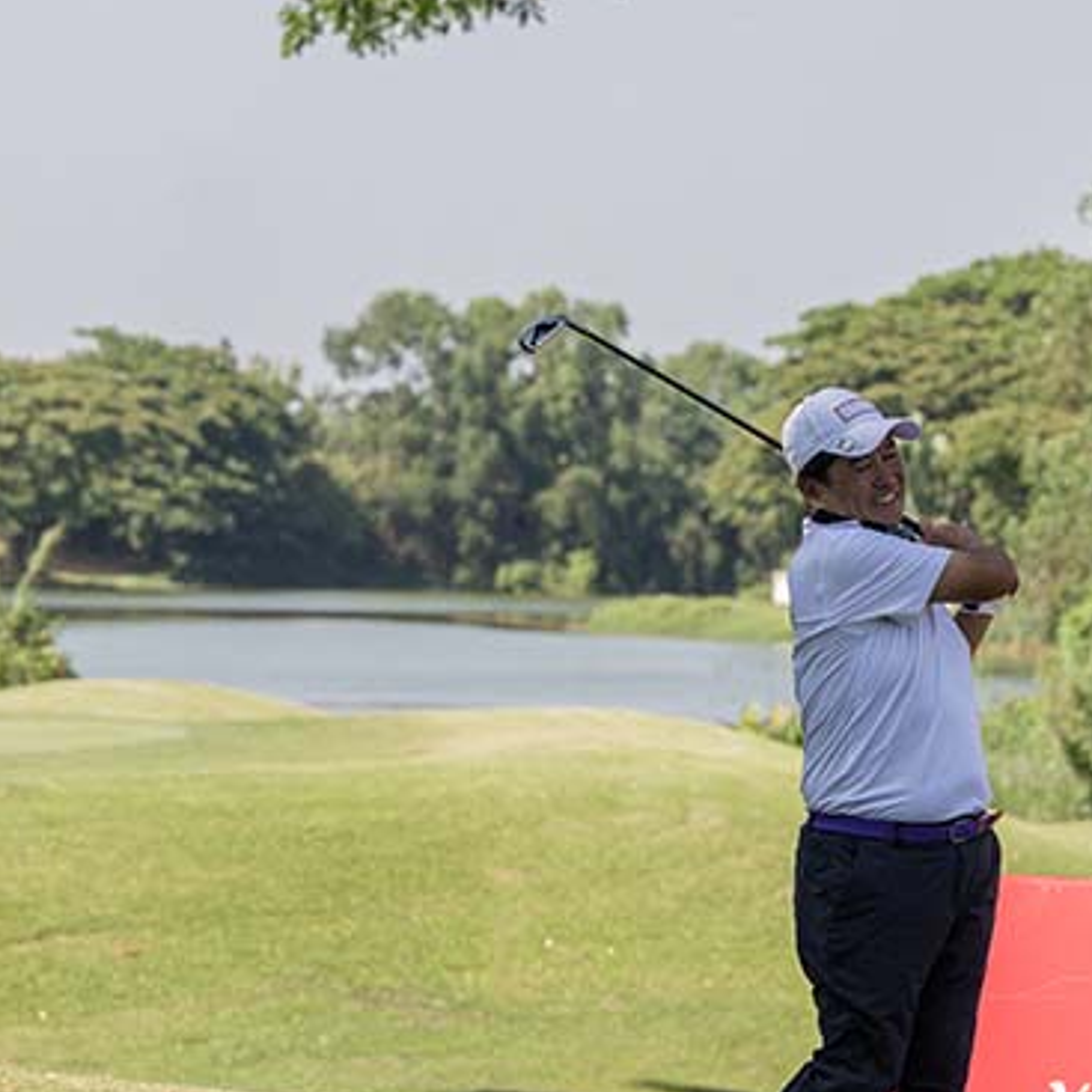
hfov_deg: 8.3
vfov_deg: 8.4
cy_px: 726
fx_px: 7459
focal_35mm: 209
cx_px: 1113
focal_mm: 94
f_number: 4.5
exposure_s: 1/4000
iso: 1000
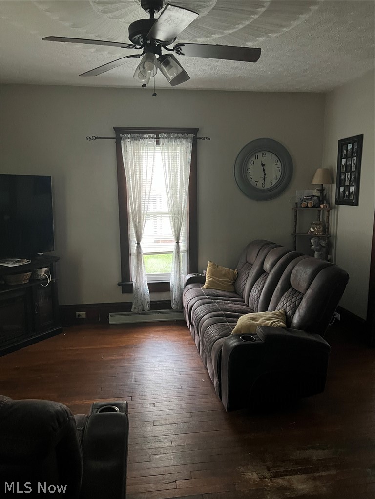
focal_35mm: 26
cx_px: 188
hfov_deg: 53.1
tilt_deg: -8.4
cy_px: 250
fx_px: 376
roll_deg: +0.6
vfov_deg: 67.3
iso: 500
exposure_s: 1/42
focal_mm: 5.7
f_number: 1.5
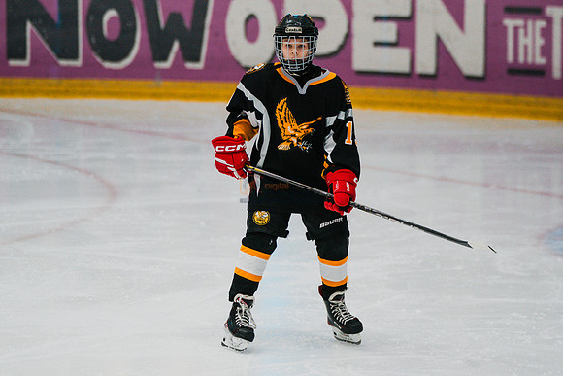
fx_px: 3374
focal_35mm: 216
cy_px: 146
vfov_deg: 6.4
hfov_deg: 9.5
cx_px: 282
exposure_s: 1/1600
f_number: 3.2
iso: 3200
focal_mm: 176
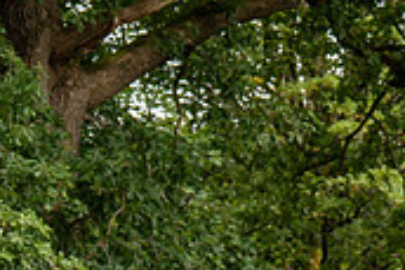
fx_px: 5067
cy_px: 476
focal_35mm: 450
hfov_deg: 4.6
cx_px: 430
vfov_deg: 3.0
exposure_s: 1/1000
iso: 160
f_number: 3.2
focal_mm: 70
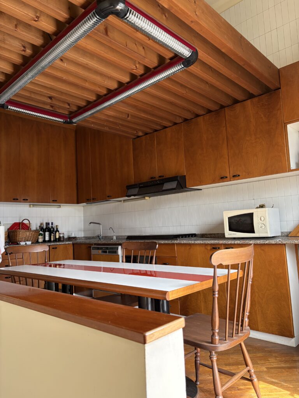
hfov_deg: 53.1
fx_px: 299
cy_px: 199
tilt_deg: +5.7
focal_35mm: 26
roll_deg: +3.0
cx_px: 150
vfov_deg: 67.3
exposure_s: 1/147
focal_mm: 5.96
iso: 100
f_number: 1.6
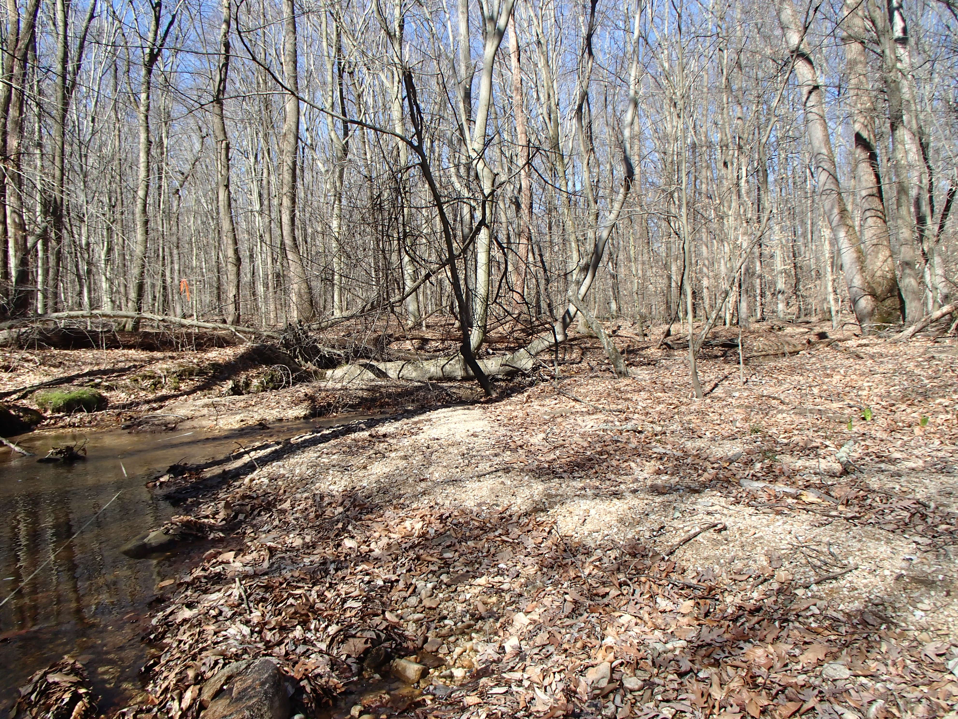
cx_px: 479
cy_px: 360
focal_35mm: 28
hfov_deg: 63.4
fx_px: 775
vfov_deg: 49.7
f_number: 3.9
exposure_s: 1/400
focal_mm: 5
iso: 100
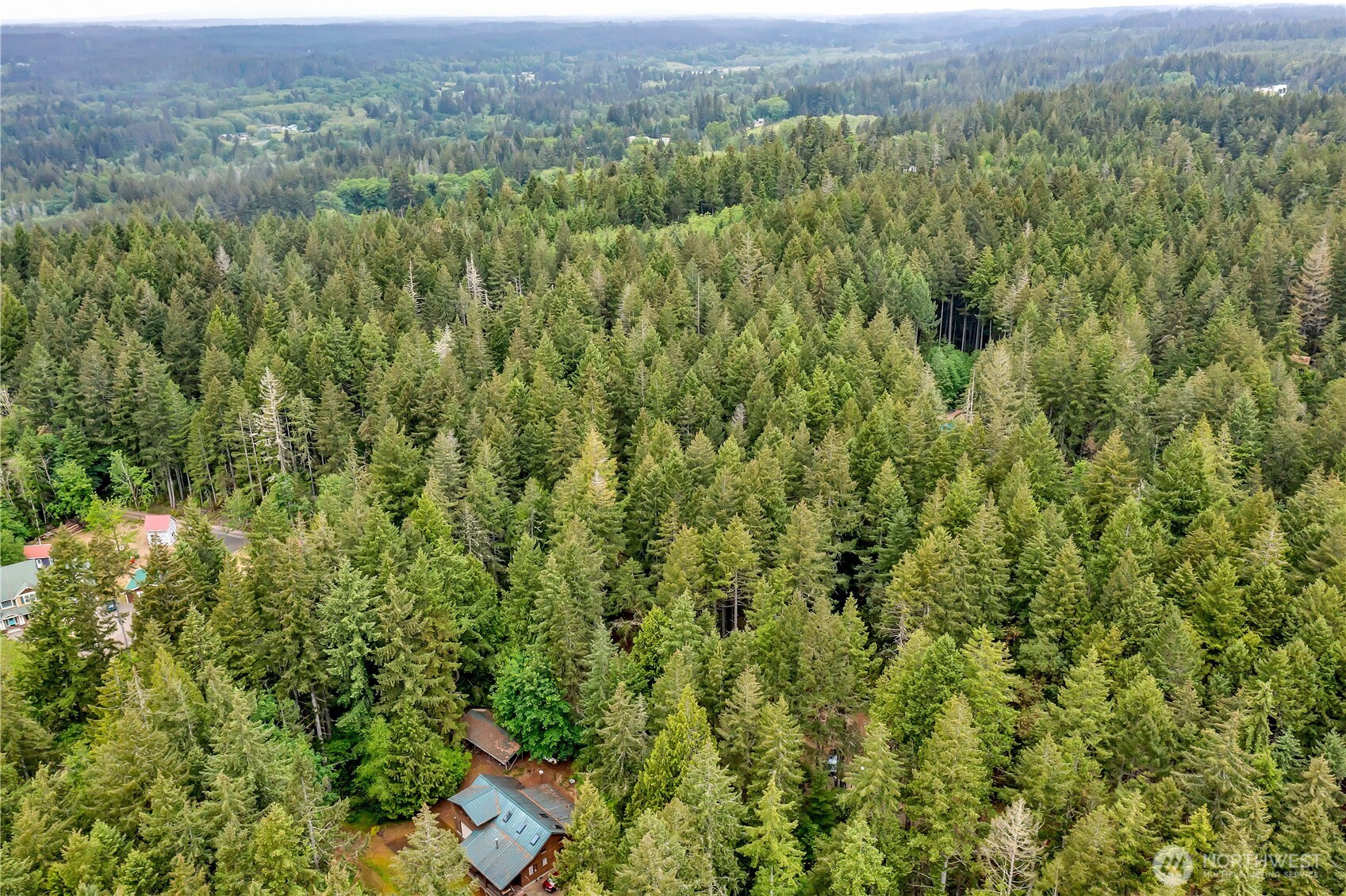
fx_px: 1046
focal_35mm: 28
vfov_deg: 46.4
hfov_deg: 65.5
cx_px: 673
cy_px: 448
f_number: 7.1
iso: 100
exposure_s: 1/160
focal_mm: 10.26
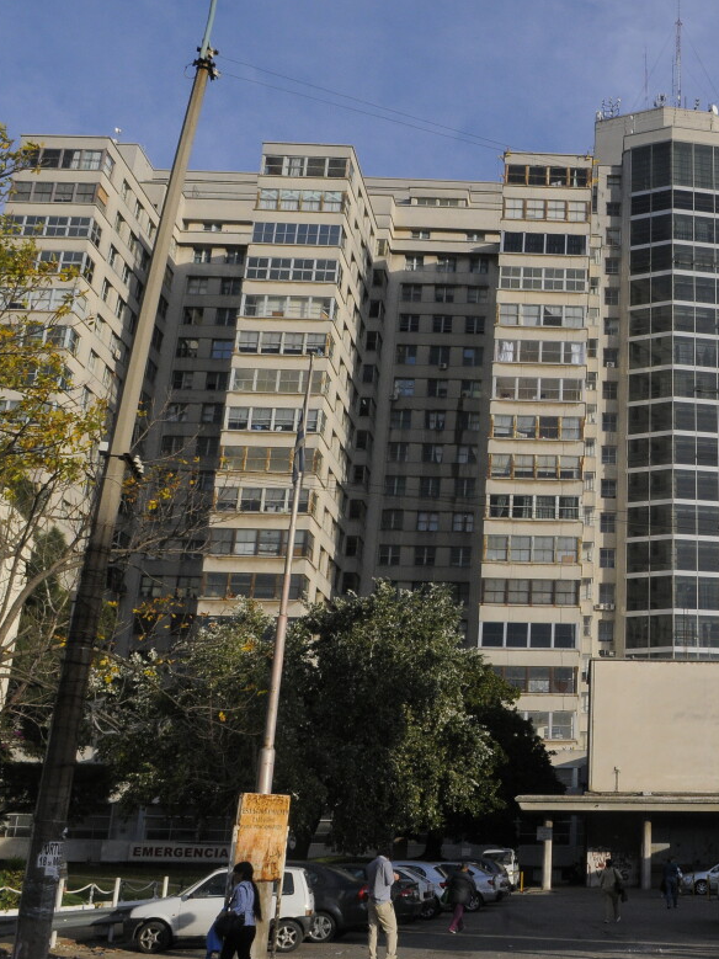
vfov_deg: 49.3
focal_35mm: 38
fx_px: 1045
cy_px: 488
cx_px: 661
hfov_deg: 35.5
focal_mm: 17
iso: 640
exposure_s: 1/320
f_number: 16
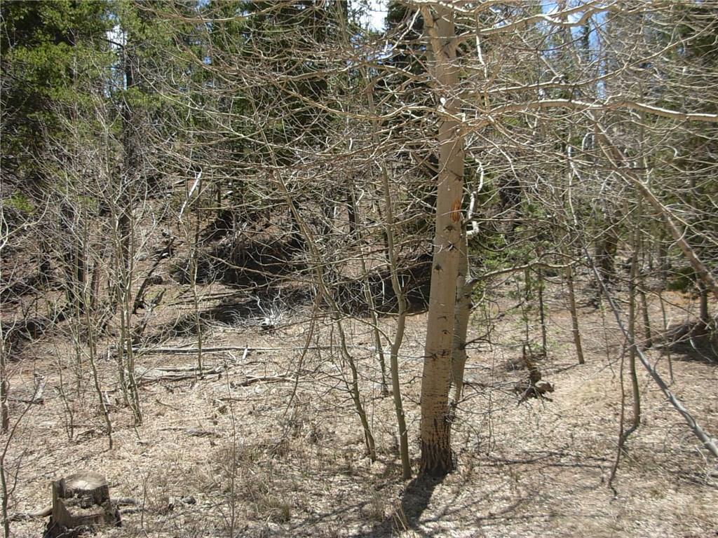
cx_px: 359
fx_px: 788
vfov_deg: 37.7
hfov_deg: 49.0
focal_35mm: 38
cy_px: 269
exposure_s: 1/664
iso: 79
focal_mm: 6.3
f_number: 2.9
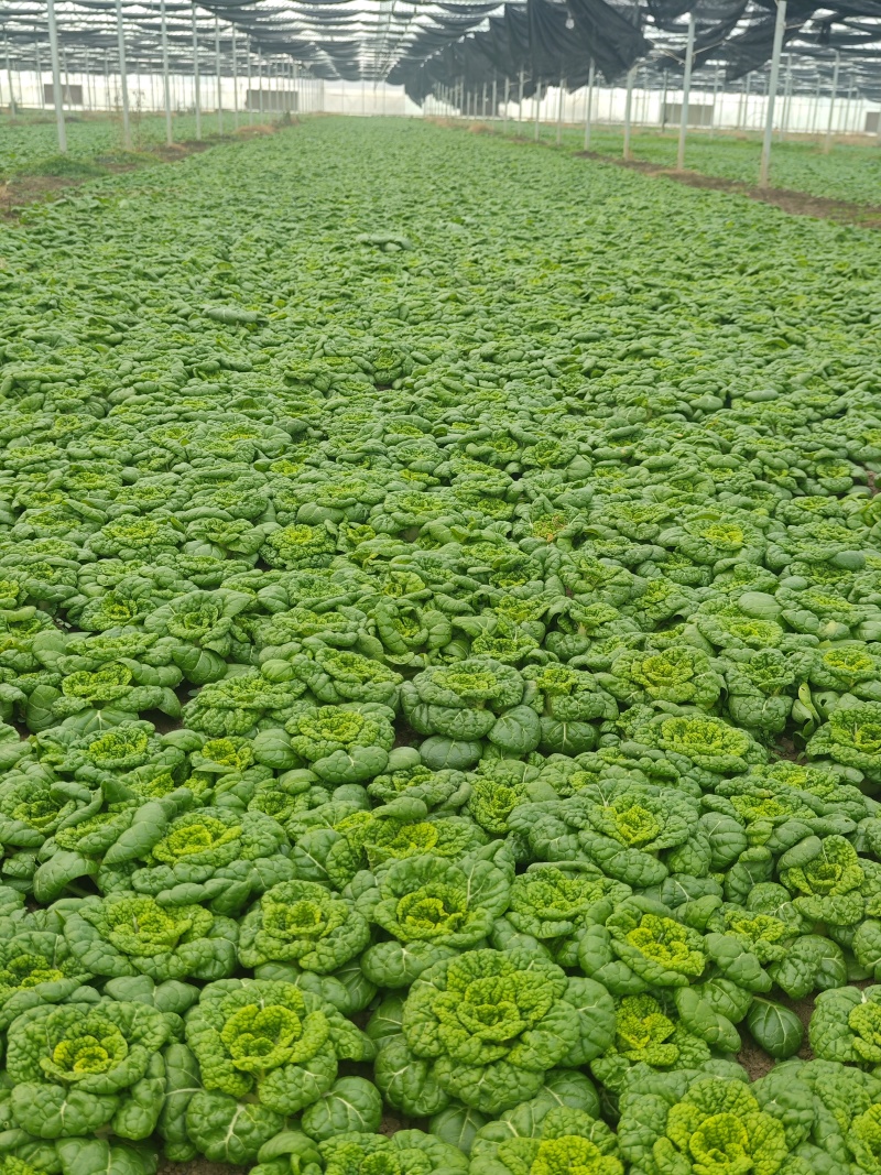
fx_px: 1188
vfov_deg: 52.6
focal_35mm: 35
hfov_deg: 40.7
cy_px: 588
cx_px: 440
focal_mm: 8.29
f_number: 1.59
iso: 160
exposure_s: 1/183
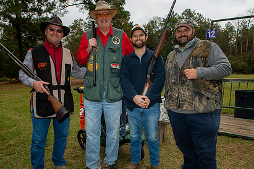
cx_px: 119
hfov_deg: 73.7
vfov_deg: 52.8
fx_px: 169
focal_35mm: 24
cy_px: 98
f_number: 5
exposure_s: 1/250
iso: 320
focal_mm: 17
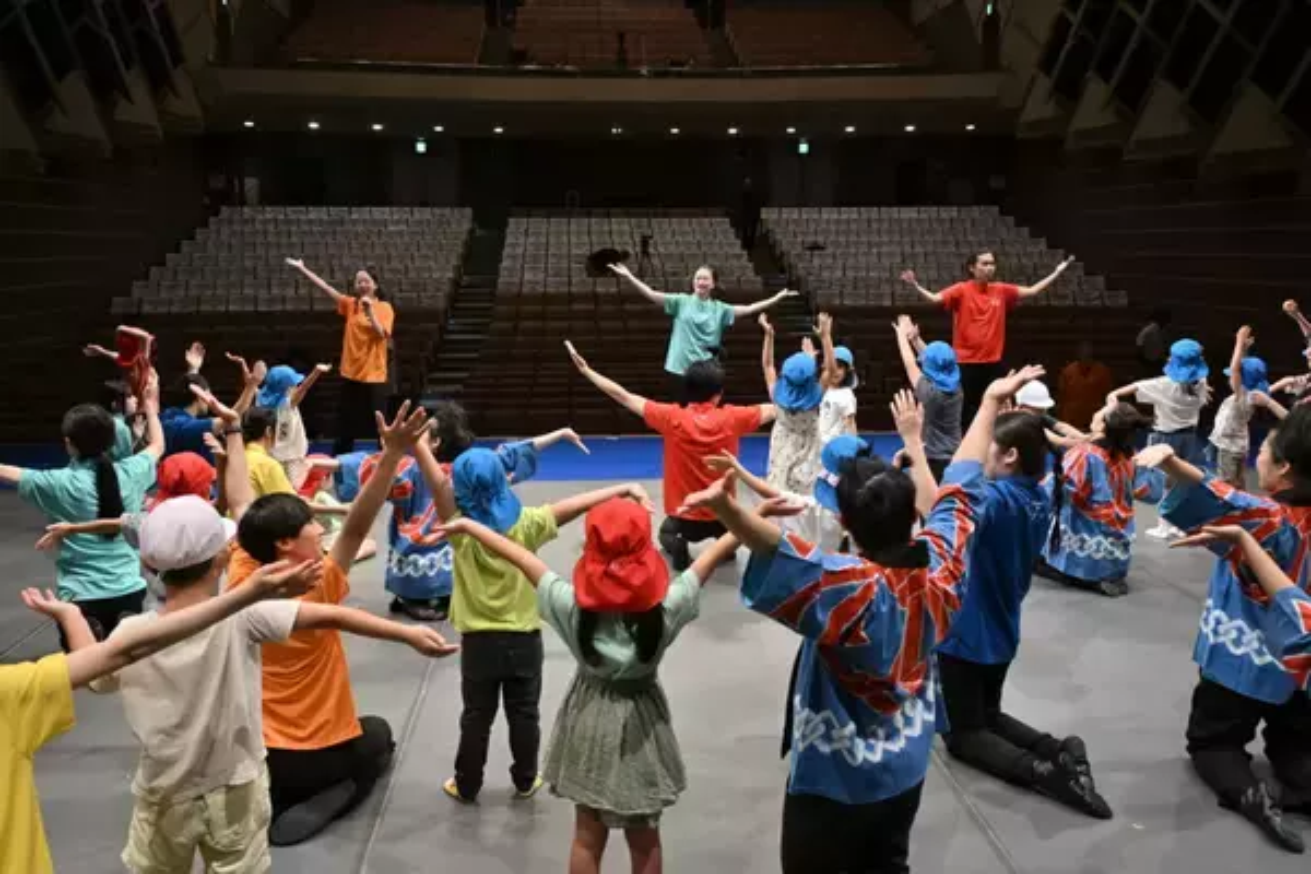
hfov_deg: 61.1
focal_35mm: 30
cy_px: 437
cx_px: 656
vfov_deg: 43.0
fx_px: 1111
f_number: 6.3
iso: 2500
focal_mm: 30.5
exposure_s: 1/250
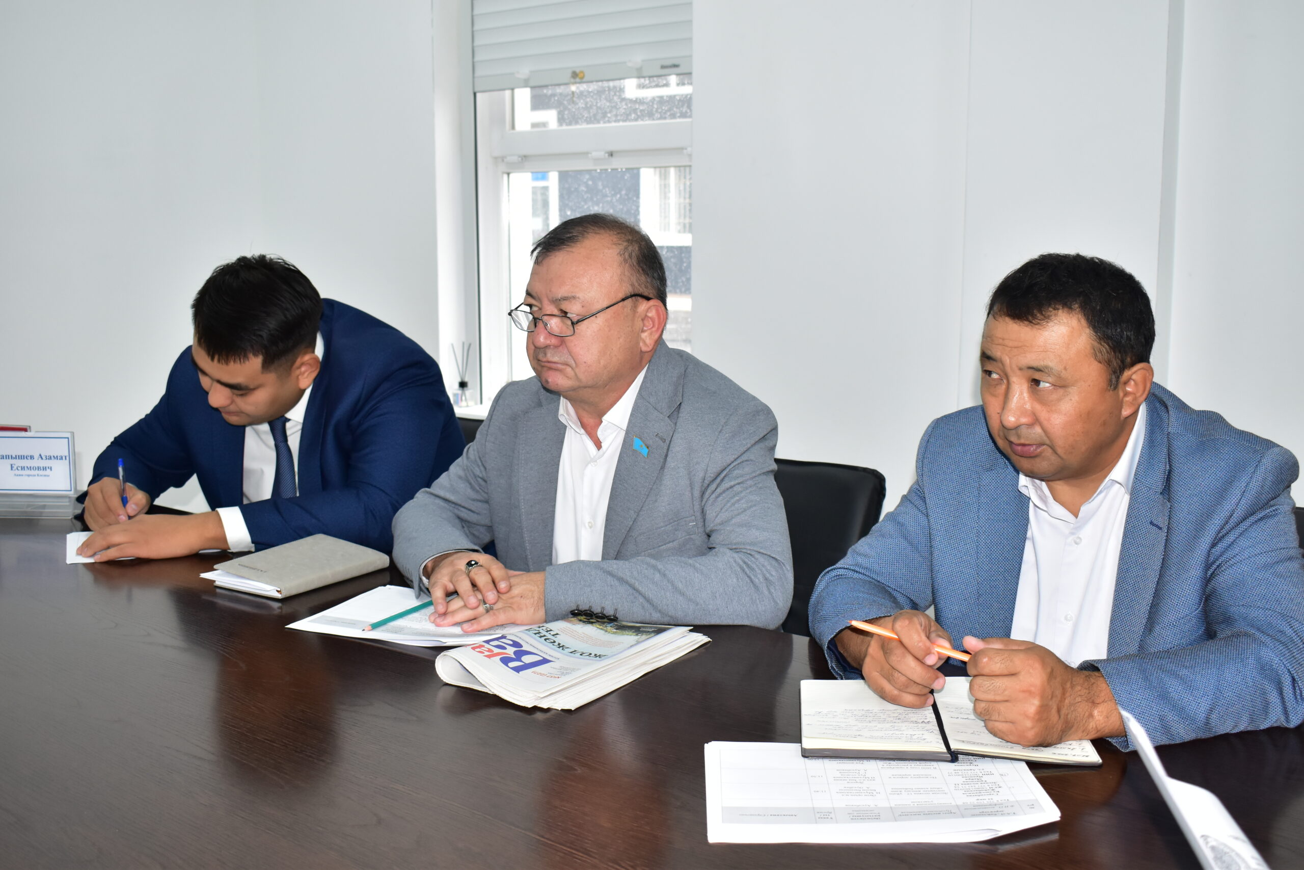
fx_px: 1304
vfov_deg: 36.9
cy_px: 435
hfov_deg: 53.1
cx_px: 652
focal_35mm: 36
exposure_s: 1/125
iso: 800
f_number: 5
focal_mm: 24
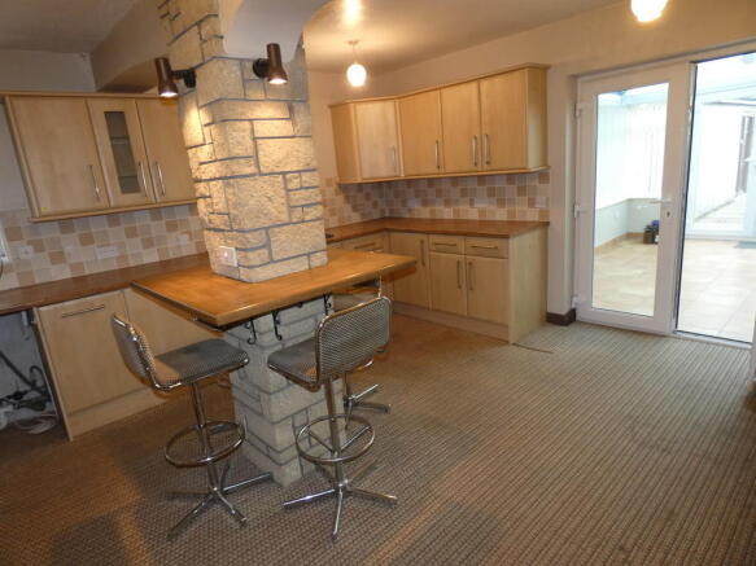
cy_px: 283
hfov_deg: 81.8
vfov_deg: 66.0
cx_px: 378
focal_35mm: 20
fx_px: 437
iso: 250
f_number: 2.8
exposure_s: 1/60
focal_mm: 3.6
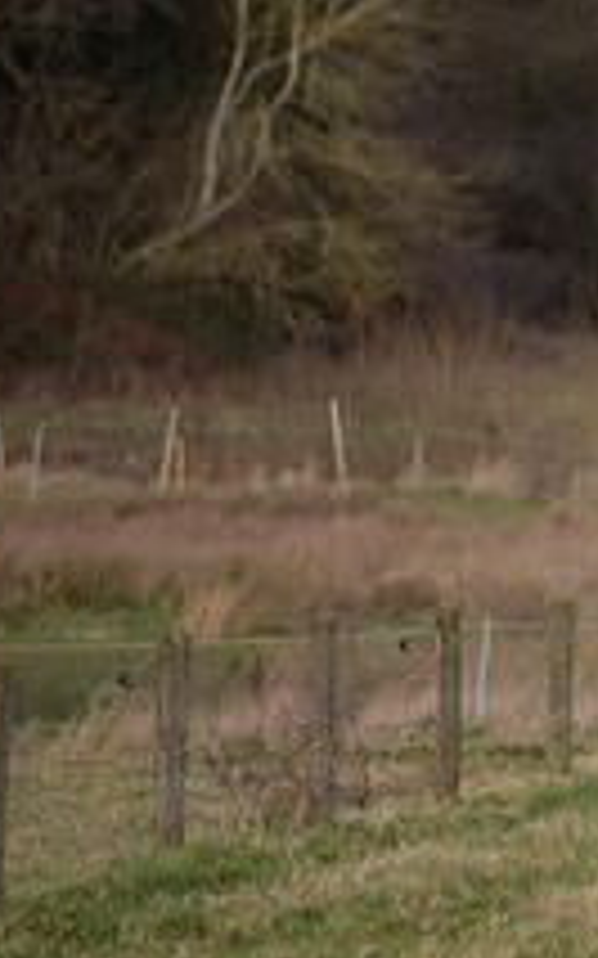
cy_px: 360
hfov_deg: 2.4
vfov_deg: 3.8
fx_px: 14456
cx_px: 1165
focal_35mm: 554
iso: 2000
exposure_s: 1/800
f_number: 2.8
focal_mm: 200
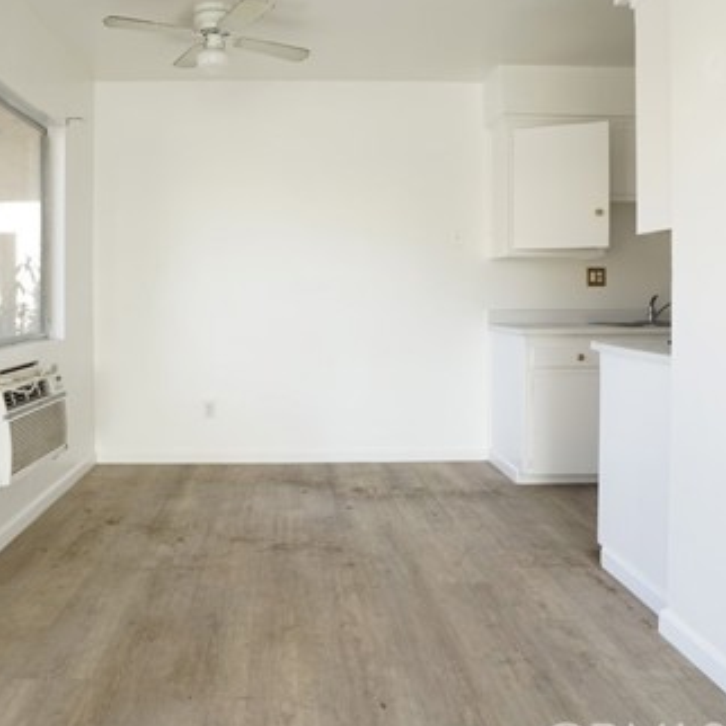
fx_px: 641
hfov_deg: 58.7
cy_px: 294
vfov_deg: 58.6
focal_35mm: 27
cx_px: 300
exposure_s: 1/60
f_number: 4
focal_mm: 16
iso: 250
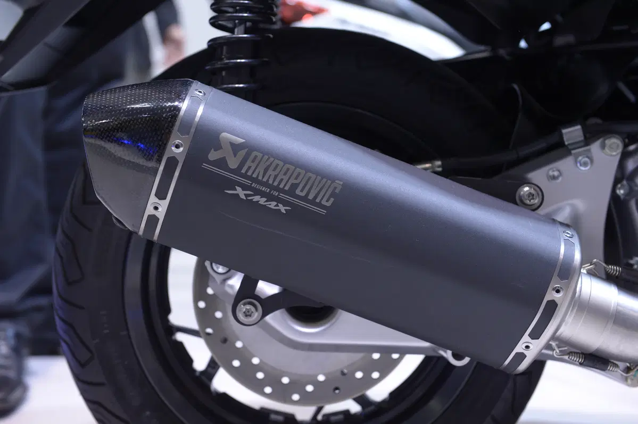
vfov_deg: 23.3
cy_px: 212
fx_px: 1027
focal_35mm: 58
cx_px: 319
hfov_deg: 34.5
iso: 1000
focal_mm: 58
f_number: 4.5
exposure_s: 1/160
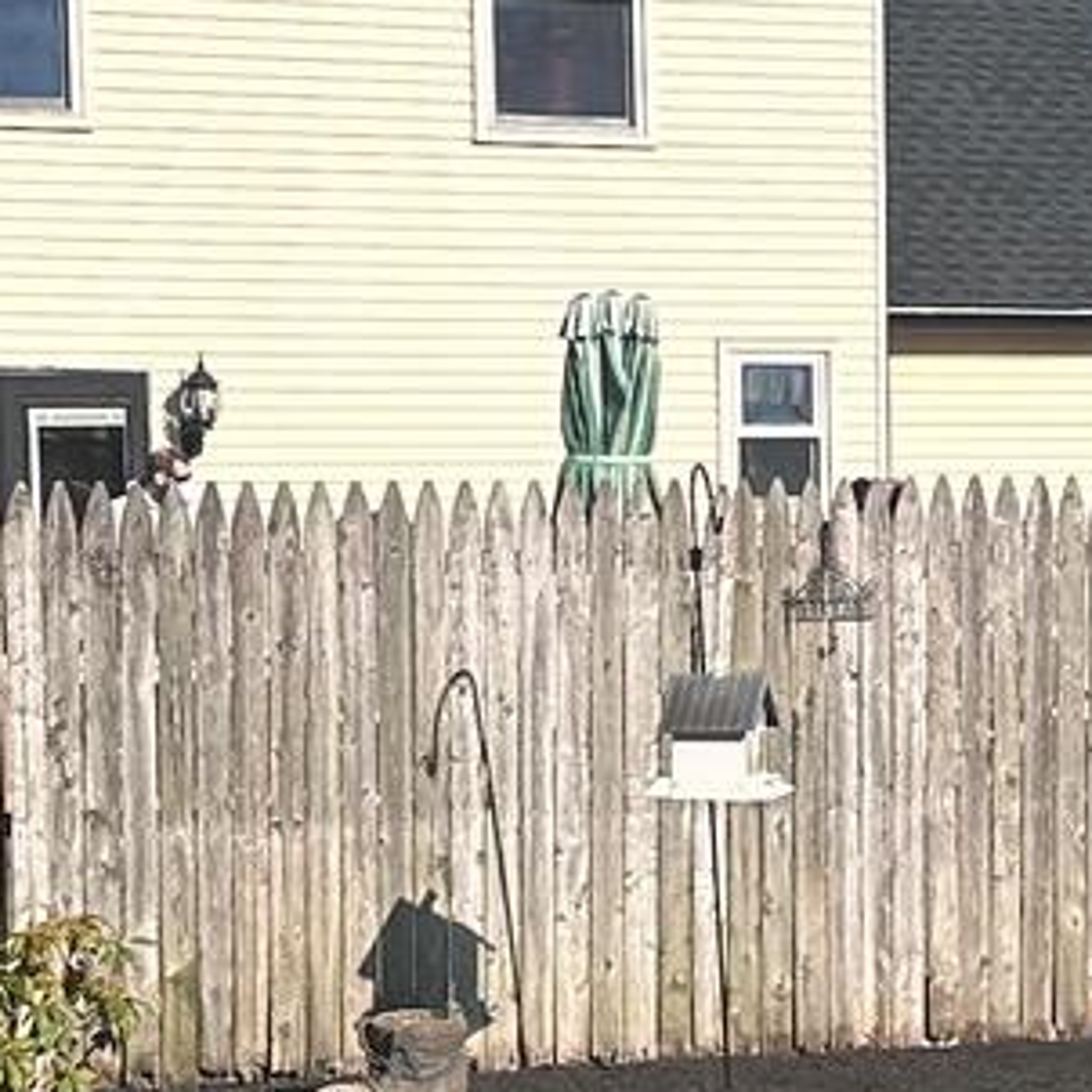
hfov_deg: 11.7
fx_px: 5139
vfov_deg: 12.1
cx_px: 1548
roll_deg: -0.6
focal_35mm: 144
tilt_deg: -5.0
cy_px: 810
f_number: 1.78
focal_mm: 6.86
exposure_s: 1/4545
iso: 80
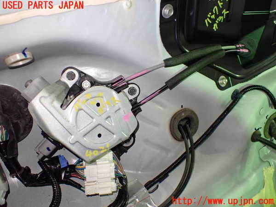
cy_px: 104
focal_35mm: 30
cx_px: 138
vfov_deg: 46.8
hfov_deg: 60.0
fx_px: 239
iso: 800
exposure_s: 1/50
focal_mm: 5.4
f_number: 2.3
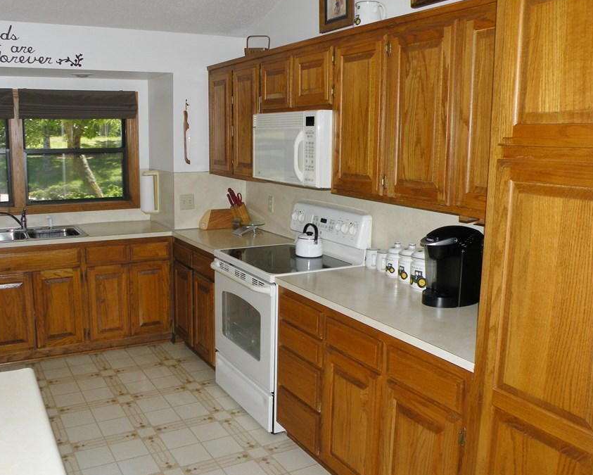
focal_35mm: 32
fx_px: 562
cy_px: 227
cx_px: 253
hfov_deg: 55.4
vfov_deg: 45.8
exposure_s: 1/250
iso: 64
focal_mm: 4.7
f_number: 3.5
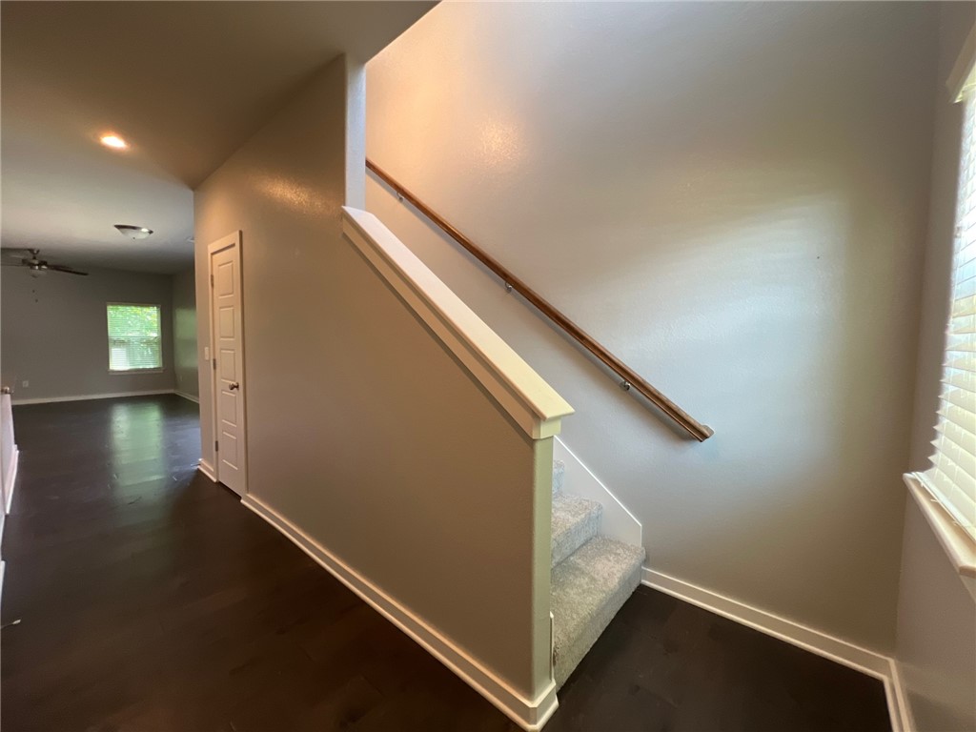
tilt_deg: -4.2
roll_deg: -0.4
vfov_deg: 89.9
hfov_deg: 106.2
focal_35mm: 13
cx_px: 488
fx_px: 367
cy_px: 366
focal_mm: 1.57
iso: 250
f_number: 1.8
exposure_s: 1/60
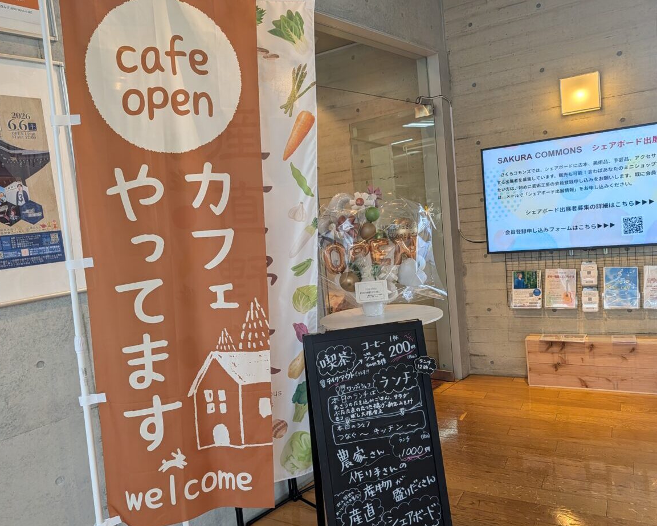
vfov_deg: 54.9
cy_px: 272
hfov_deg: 66.0
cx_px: 311
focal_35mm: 26
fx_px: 506
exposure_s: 1/240
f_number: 1.68
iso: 44
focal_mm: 6.9
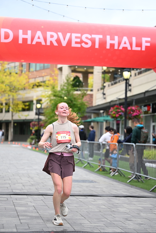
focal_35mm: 77
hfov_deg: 17.7
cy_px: 116
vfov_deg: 26.3
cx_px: 78
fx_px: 500
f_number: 2.8
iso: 640
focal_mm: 77
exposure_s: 1/2000
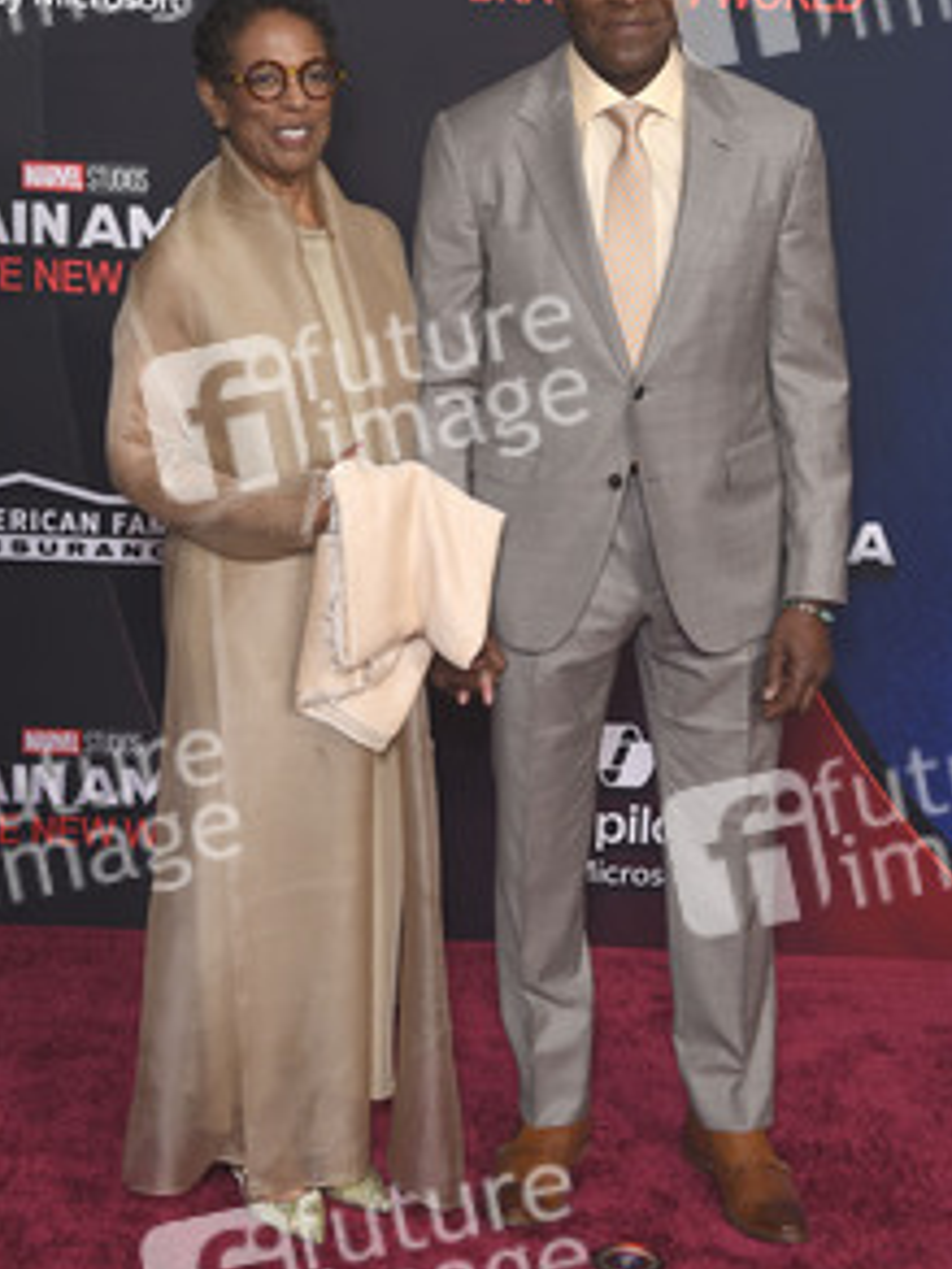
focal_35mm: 58
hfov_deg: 25.2
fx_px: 2127
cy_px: 617
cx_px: 493
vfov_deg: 33.2
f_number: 5.6
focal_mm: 44
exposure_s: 1/250
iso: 1250
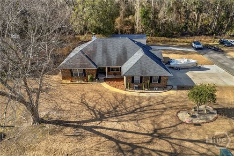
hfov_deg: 78.6
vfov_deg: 57.2
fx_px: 143
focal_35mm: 22
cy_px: 78
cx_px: 117
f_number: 2.8
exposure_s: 1/2000
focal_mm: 8.38
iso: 130
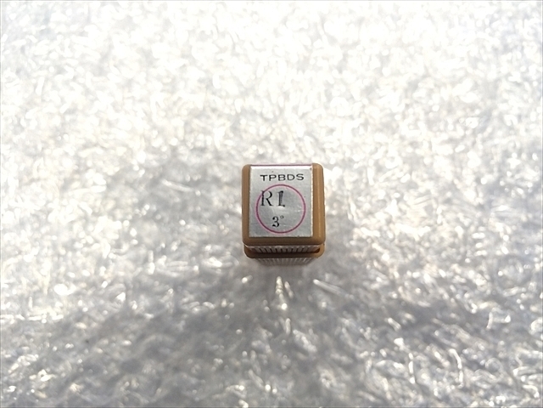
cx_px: 272
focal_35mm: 29
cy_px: 204
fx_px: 455
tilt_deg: -79.4
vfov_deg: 48.2
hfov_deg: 61.7
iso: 100
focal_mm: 4.15
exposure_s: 1/30
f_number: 2.2
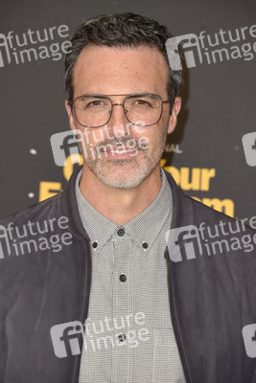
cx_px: 128
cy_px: 192
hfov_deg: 7.2
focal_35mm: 190
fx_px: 2025
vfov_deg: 10.8
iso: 320
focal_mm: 190
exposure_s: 1/250
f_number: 7.1
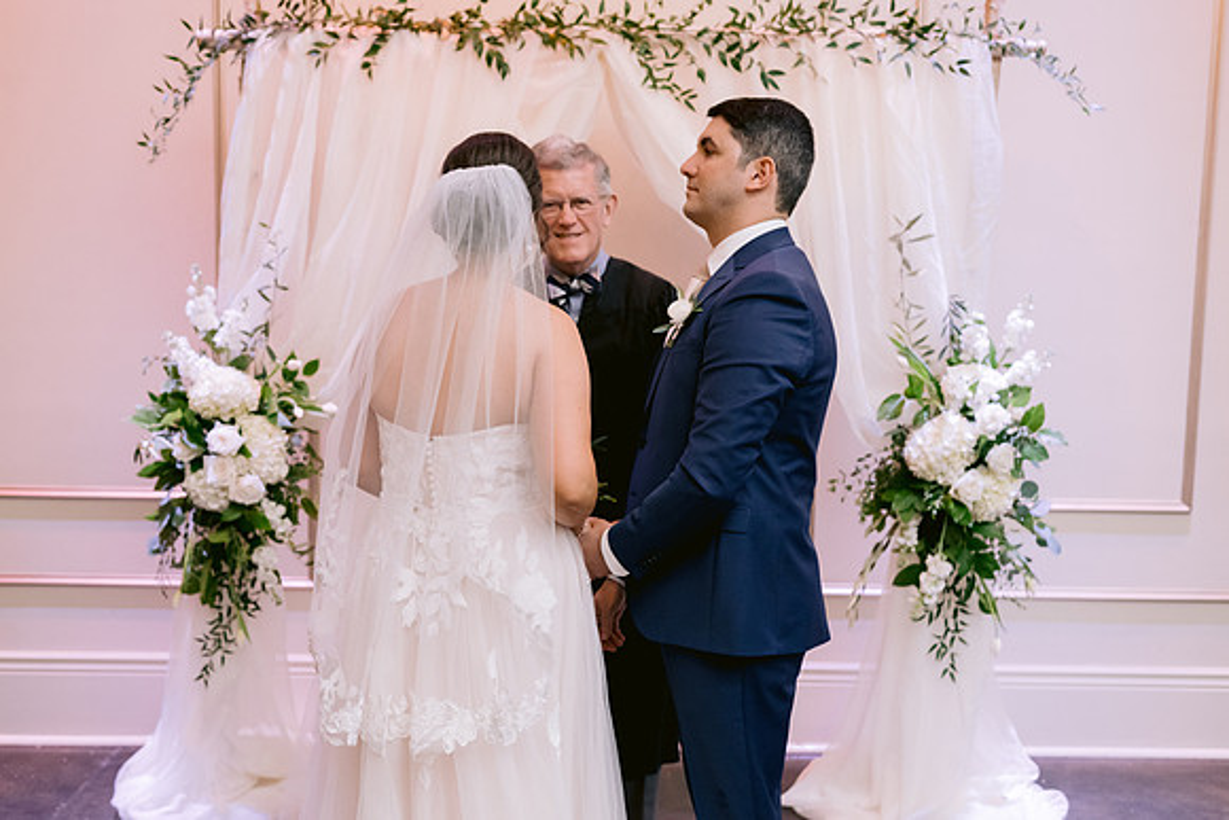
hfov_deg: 48.1
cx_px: 540
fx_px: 1372
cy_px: 434
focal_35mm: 40
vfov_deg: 33.3
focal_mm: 35
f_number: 2.8
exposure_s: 1/160
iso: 1600
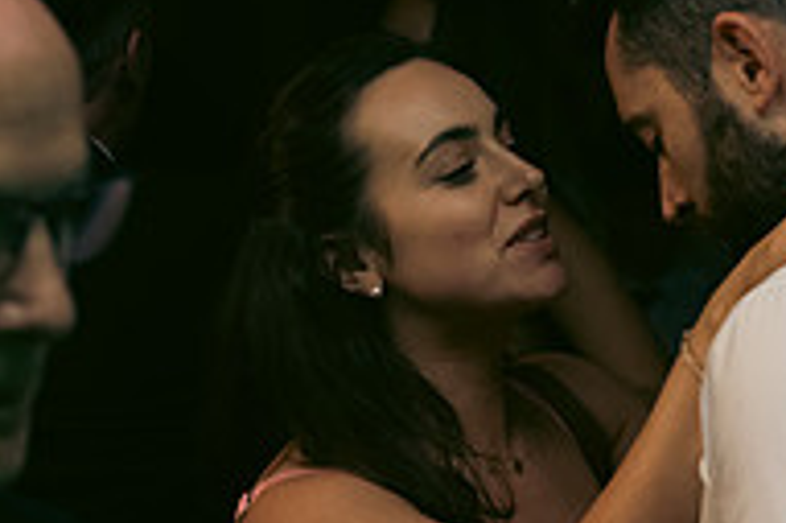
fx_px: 3185
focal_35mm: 146
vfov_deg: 9.4
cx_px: 494
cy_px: 406
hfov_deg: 14.1
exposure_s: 1/160
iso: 800
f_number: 3.5
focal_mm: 48
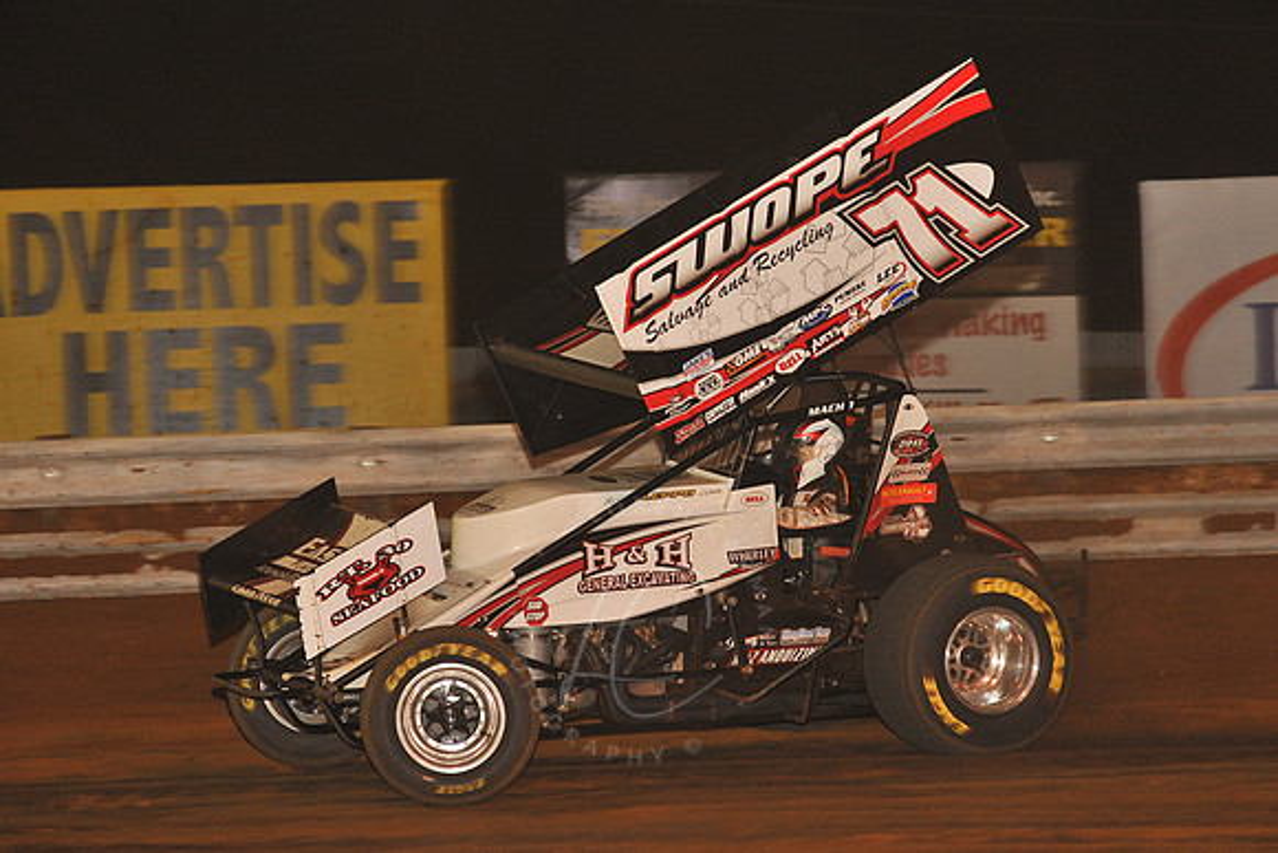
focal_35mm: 170
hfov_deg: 12.1
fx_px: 6036
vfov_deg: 8.1
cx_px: 639
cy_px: 426
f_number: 6.3
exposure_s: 1/320
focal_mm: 170
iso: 1250
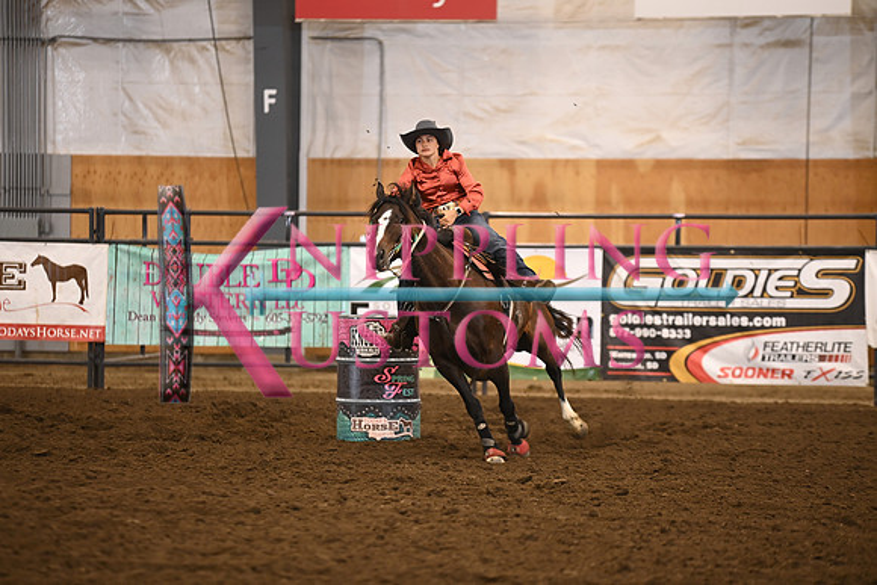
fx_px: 4508
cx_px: 438
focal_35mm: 185
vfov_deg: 7.4
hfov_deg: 11.1
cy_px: 292
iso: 1600
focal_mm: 185
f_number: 2.8
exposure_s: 1/250
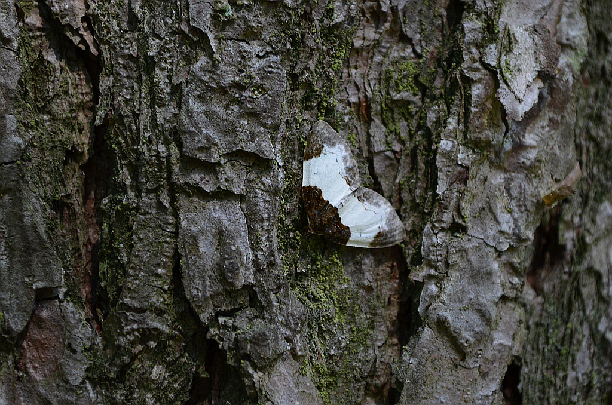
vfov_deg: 16.5
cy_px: 202
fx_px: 1399
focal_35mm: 82
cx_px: 306
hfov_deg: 24.7
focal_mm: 55
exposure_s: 1/60
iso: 450
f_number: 5.6
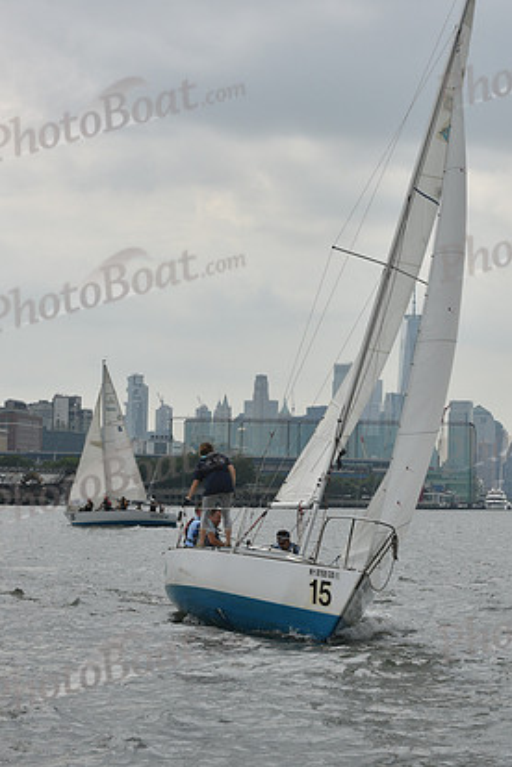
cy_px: 358
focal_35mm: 98
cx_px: 342
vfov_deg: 20.8
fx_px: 2091
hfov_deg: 13.9
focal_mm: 70
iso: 320
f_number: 9
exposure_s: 1/1250
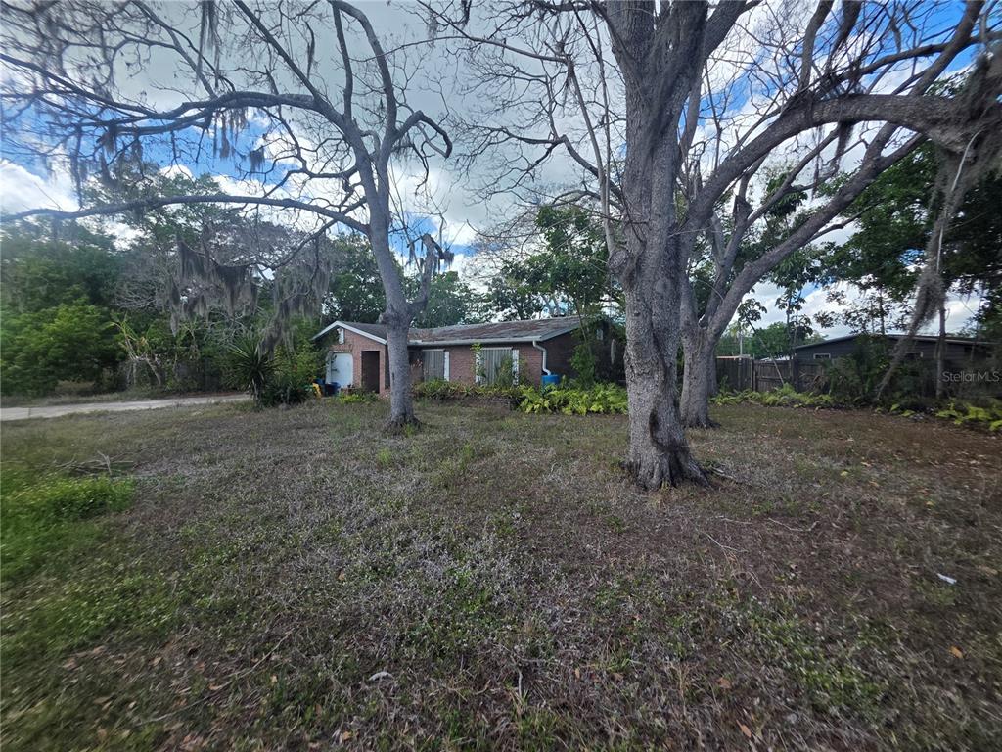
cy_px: 376
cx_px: 501
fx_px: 376
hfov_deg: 106.2
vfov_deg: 89.9
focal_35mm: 13
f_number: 1.9
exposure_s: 1/1027
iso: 40
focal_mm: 2.2
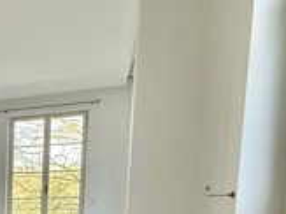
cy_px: 251
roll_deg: +0.3
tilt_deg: -5.7
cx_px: -147
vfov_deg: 24.3
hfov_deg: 25.7
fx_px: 454
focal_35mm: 55
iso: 250
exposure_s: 1/100
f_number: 2.2
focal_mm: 2.22
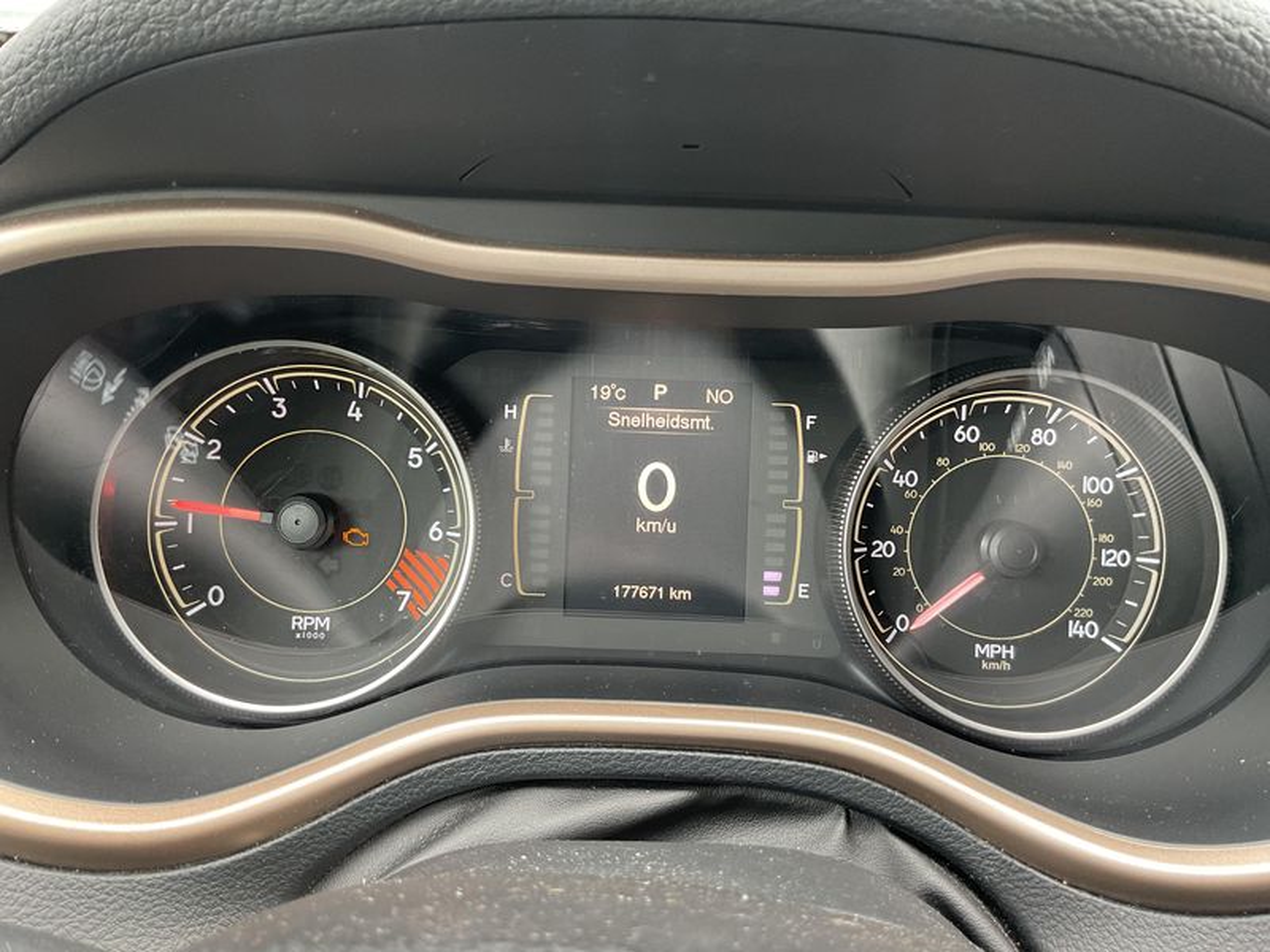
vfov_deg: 48.2
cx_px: 635
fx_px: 1064
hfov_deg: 61.7
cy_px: 476
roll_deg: -2.5
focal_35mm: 29
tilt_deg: -25.3
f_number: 1.8
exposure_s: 1/50
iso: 80
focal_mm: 3
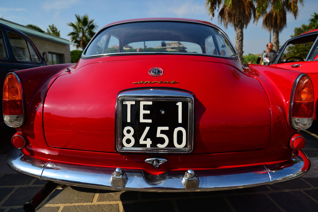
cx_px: 159
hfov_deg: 73.7
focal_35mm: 24
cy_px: 106
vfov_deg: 53.2
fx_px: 212
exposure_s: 1/1250
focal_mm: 24
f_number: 4.5
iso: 125
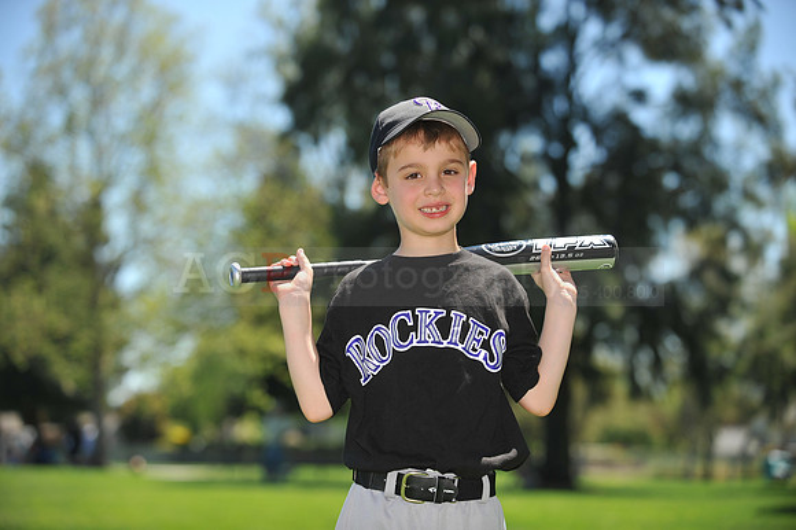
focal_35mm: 100
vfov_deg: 13.7
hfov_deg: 20.4
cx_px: 398
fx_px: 2210
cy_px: 265
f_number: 4
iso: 200
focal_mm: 100
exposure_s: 1/1250
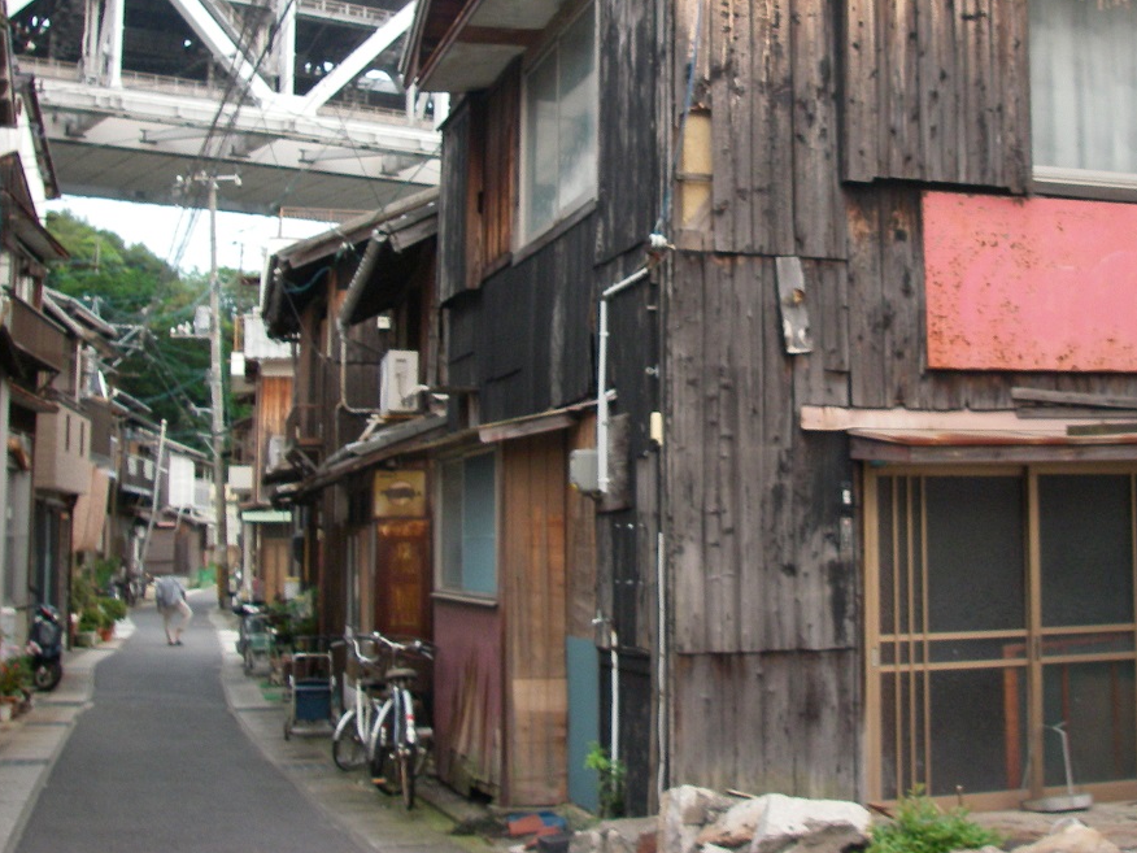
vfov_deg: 28.9
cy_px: 293
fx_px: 1642
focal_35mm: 50
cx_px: 700
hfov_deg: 38.0
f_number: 3.3
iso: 200
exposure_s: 1/25
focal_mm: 6.3
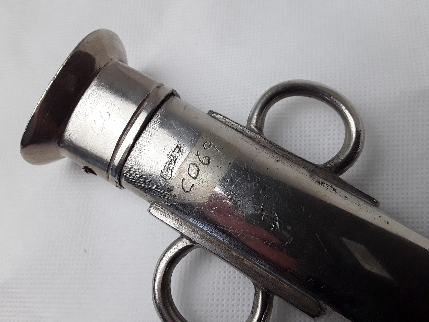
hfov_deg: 65.3
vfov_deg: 51.4
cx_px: 214
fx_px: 335
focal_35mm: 27
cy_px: 161
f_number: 1.9
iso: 50
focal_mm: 2.91
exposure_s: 1/100
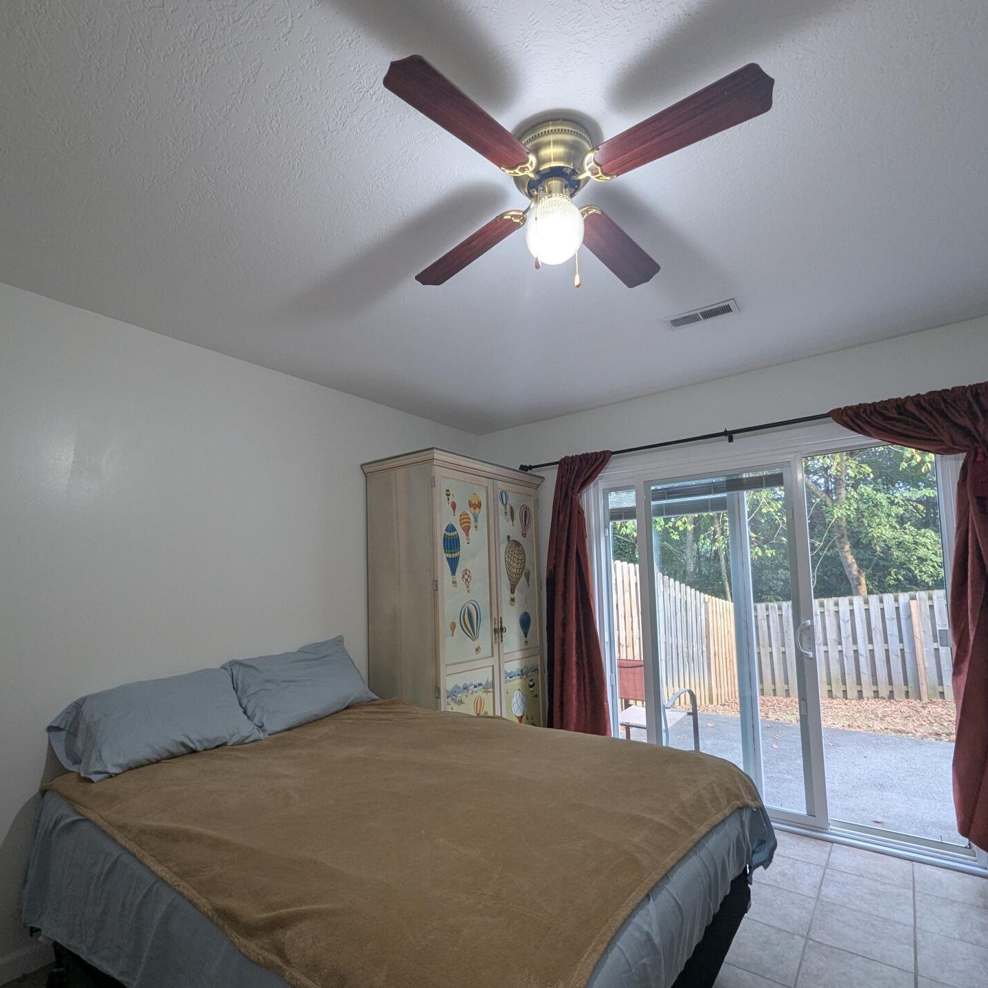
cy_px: 537
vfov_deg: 87.2
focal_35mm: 16
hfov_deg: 87.4
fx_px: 517
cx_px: 480
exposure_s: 1/120
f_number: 2.2
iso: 402
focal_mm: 1.95
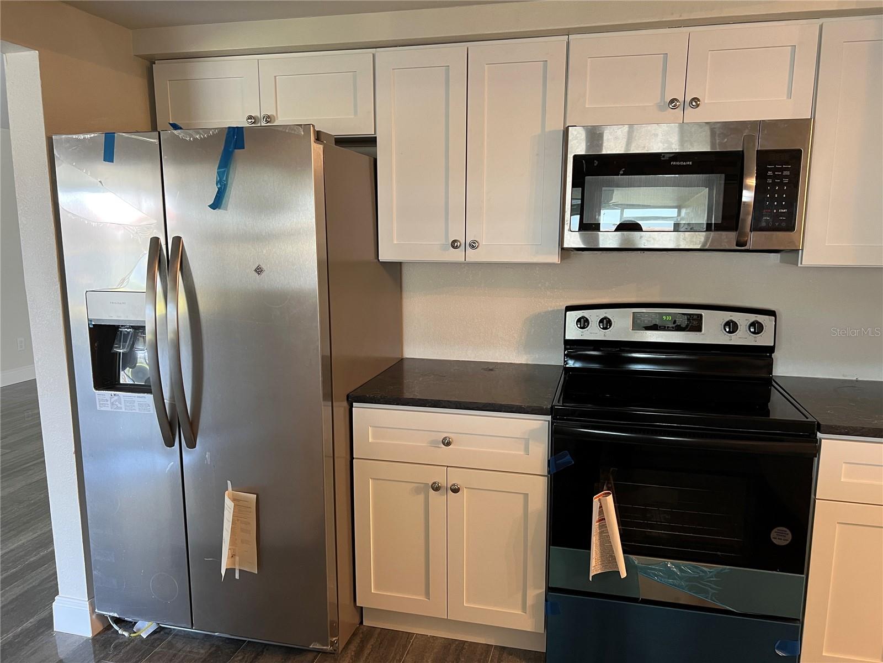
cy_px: 332
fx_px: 663
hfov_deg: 67.3
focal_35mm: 26
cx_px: 442
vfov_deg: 53.1
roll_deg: -0.5
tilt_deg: -9.6
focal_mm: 5.7
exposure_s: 1/60
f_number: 1.5
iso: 125
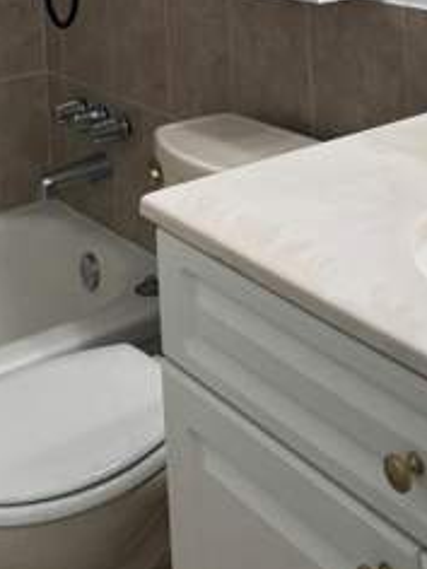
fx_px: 1069
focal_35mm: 65
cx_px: 261
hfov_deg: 22.5
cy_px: -128
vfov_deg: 26.3
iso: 80
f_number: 1.78
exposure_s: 1/219
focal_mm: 6.76
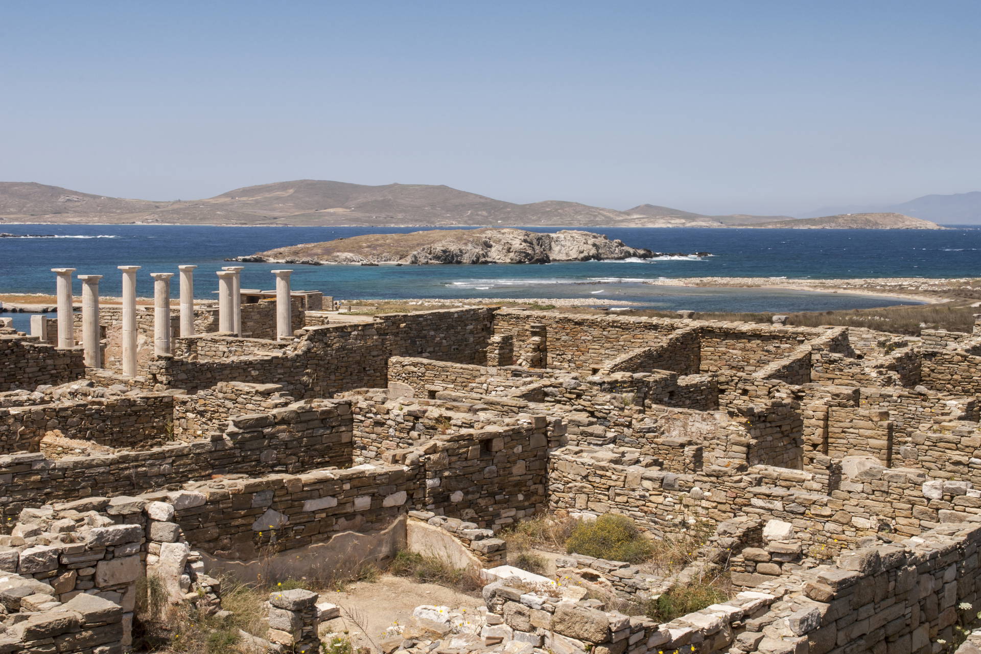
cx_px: 490
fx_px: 1390
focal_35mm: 51
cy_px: 327
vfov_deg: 26.5
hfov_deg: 38.9
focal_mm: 34
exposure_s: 1/80
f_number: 18
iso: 100
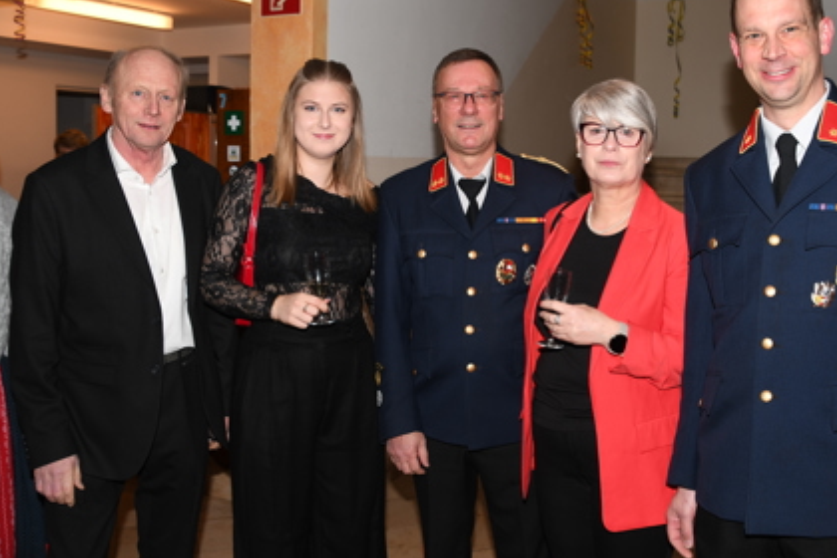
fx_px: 837
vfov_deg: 36.7
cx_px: 488
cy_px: 222
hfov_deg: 52.9
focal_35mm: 36
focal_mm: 18
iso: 100
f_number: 4
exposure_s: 1/60
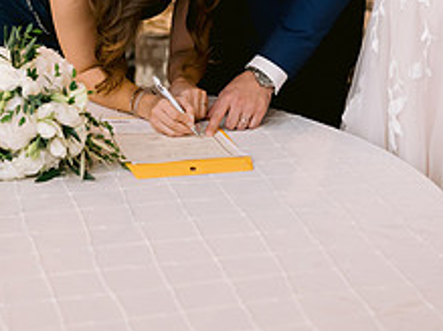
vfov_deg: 14.3
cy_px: -99
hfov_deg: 19.8
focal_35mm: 99
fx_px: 1266
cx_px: 218
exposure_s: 1/160
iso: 1250
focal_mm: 50
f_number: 2.8
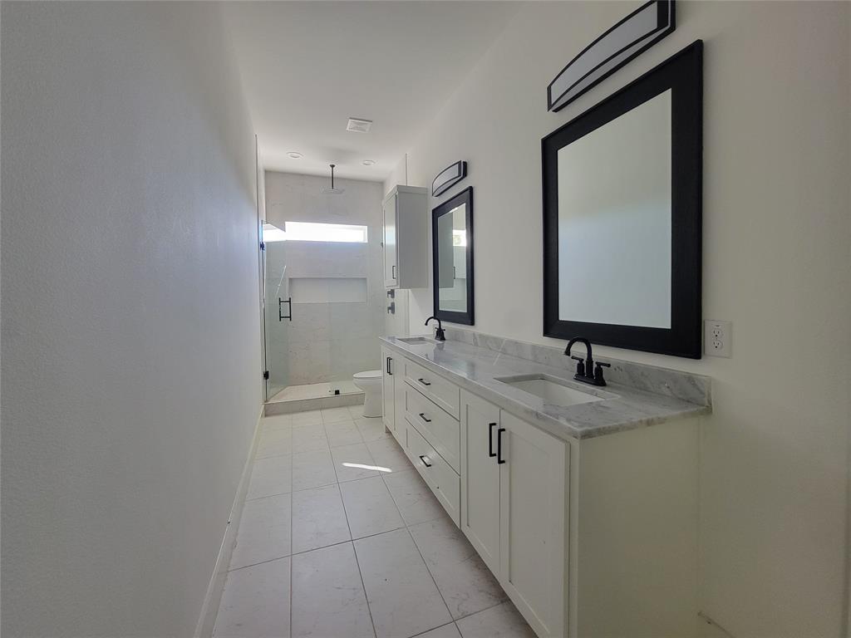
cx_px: 426
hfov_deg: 106.2
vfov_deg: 89.9
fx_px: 320
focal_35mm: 13
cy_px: 319
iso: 250
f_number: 2.2
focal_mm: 2.2
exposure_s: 1/60
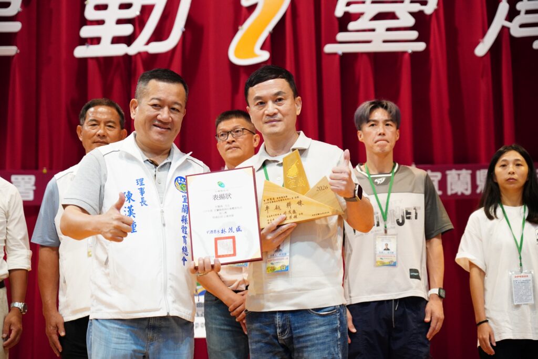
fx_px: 1151
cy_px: 180
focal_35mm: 77
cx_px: 269
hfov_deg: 26.3
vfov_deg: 17.7
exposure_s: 1/250
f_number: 4
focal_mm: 77
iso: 8000
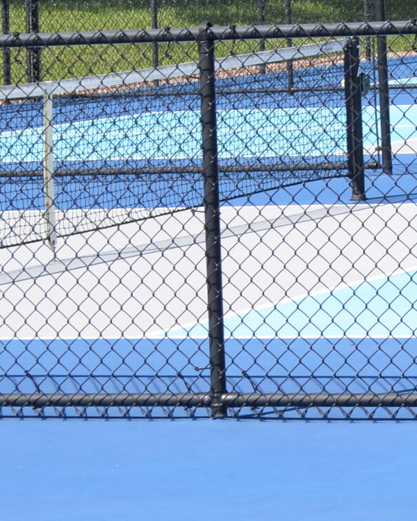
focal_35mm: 236
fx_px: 3641
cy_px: -152
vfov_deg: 8.1
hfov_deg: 6.4
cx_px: 762
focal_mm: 42
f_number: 8
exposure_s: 1/200
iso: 100
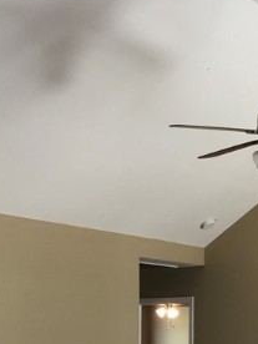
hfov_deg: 18.6
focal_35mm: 78
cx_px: 224
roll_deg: -1.0
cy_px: 360
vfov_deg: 23.7
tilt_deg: -1.6
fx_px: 775
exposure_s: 1/30
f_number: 1.8
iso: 40
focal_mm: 3.99
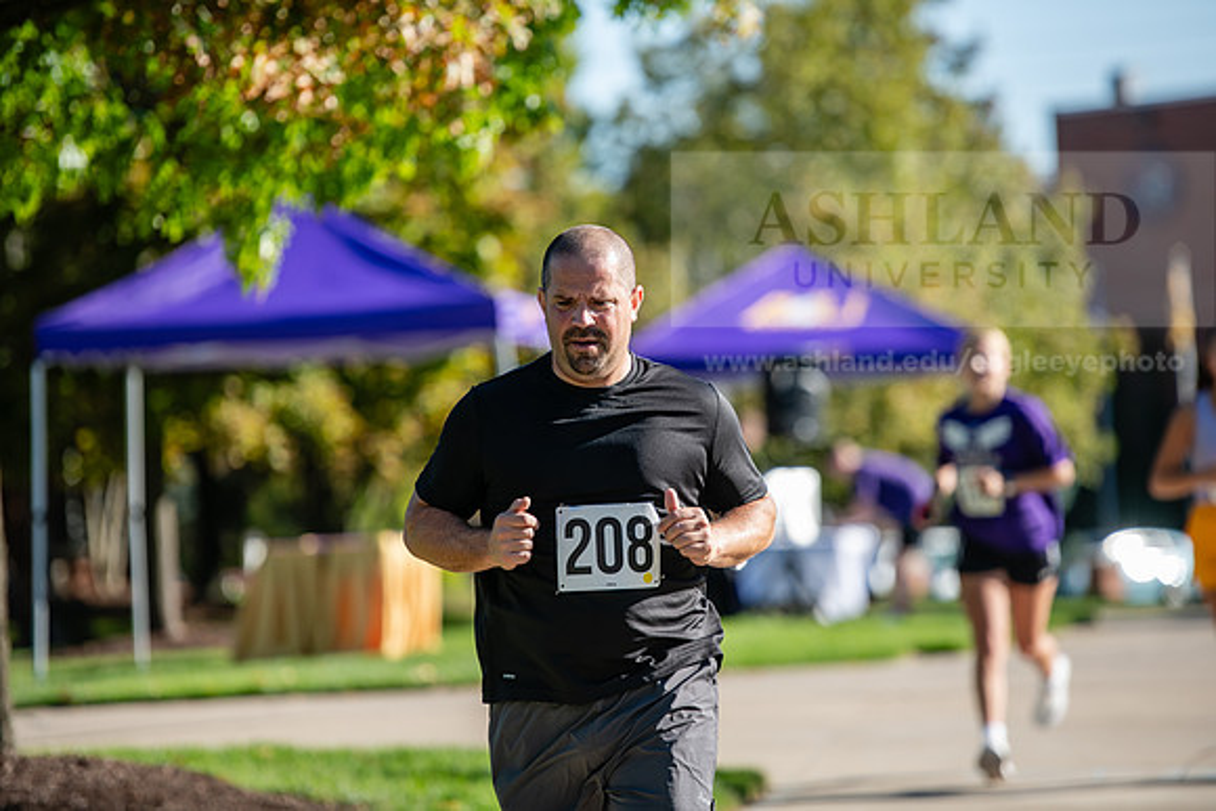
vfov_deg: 7.4
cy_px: 406
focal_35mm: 185
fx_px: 6250
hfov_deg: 11.1
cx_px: 608
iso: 125
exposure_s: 1/800
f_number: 3.2
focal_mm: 185
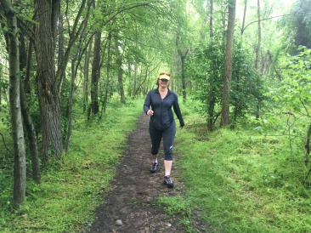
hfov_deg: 61.7
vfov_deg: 48.2
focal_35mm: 29
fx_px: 260
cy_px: 116
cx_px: 156
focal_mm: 4.15
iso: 80
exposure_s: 1/30
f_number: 2.2
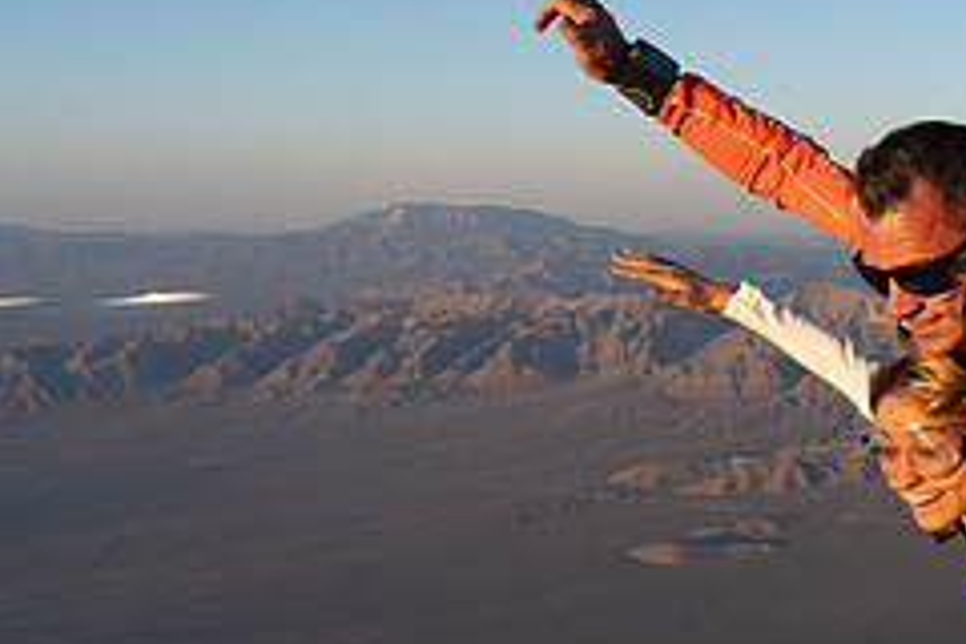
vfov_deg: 23.3
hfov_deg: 30.3
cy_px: 380
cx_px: 1099
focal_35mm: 58
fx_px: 1556
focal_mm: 24
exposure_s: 1/2000
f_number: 6.3
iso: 1250
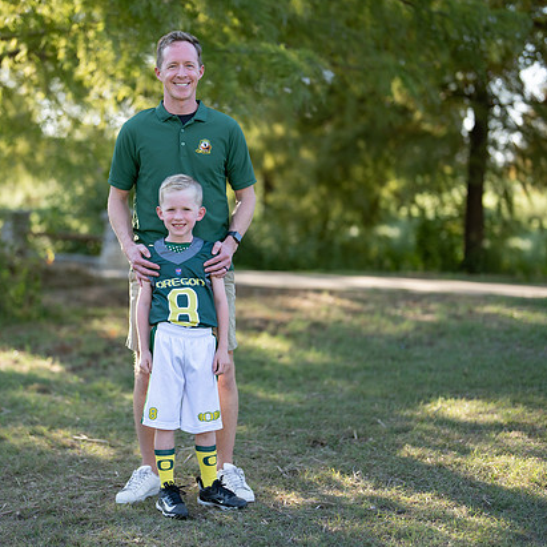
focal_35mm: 73
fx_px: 1305
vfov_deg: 23.7
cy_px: 271
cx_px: 179
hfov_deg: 23.6
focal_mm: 50
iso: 100
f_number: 1.2
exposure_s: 1/1250
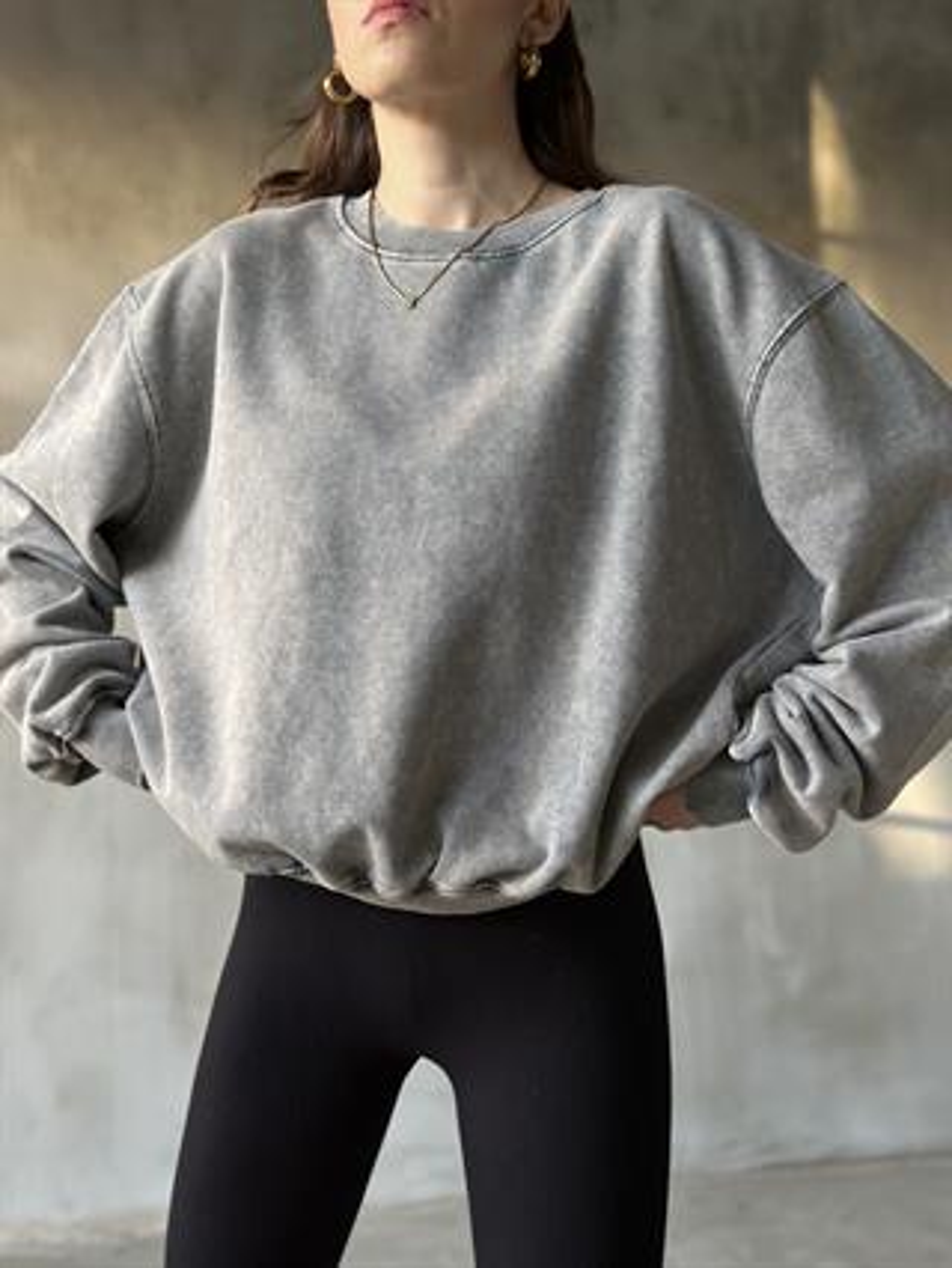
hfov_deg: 30.3
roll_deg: -0.2
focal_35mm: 48
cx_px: 476
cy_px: 634
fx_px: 1758
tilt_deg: -0.4
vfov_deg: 39.6
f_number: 1.78
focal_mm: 6.86
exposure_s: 1/60
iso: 320
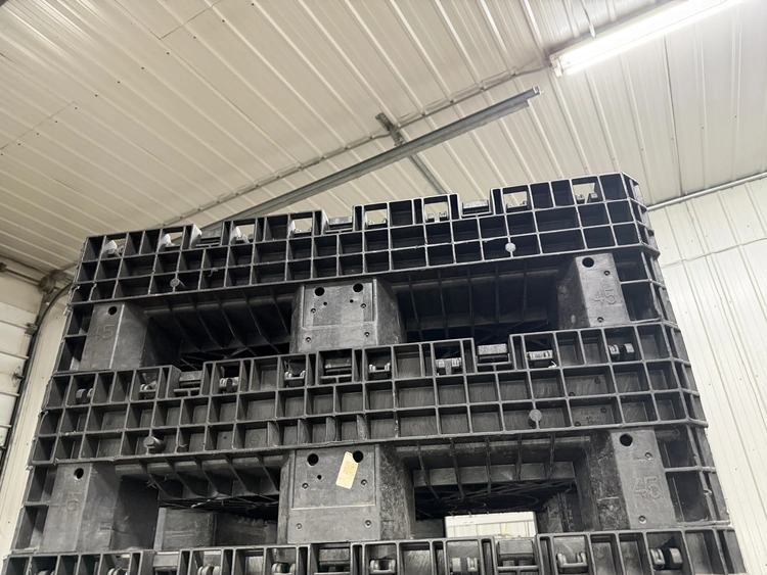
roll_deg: +4.5
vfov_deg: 56.8
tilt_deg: +28.6
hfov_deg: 71.6
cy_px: 288
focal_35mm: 24
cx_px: 384
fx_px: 532
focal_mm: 6.76
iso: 640
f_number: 1.78
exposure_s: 1/40
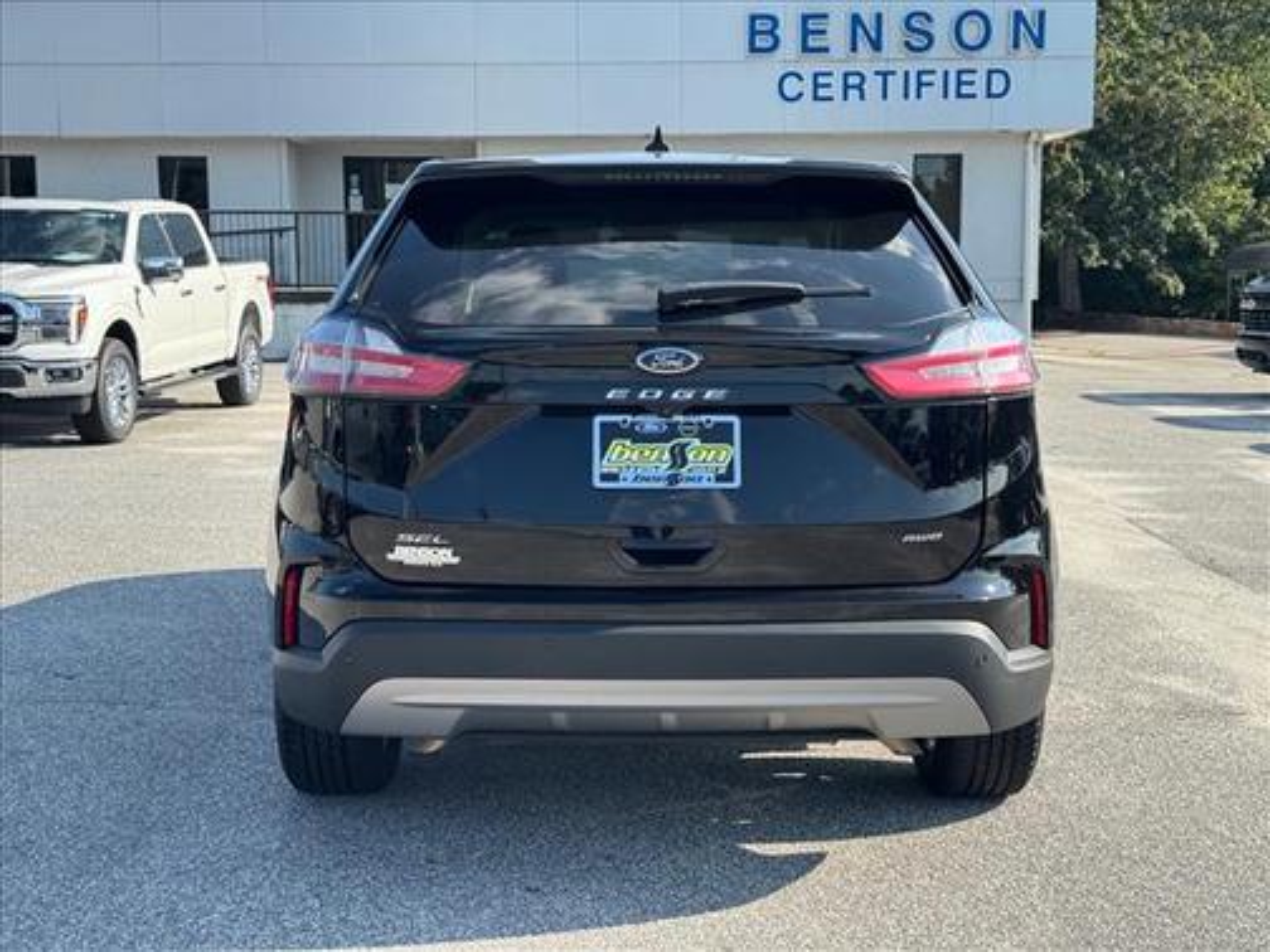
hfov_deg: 39.7
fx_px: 1761
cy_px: 476
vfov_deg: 30.3
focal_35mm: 48
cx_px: 635
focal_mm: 6.76
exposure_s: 1/1597
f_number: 1.78
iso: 64
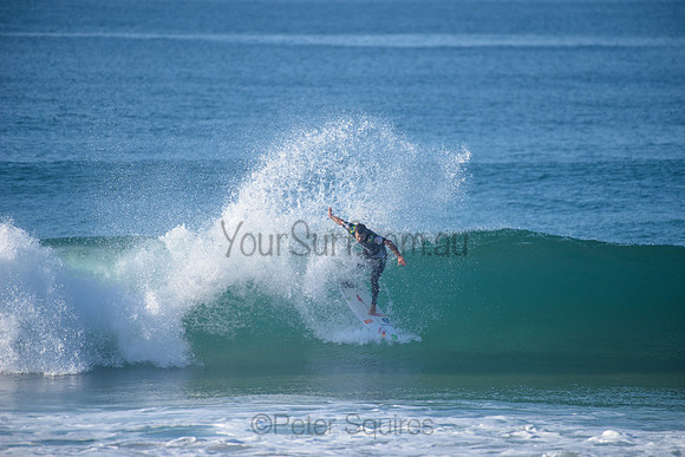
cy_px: 228
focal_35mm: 500
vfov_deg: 2.8
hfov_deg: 4.1
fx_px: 9516
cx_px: 342
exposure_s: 1/2000
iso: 280
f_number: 5.6
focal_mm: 500
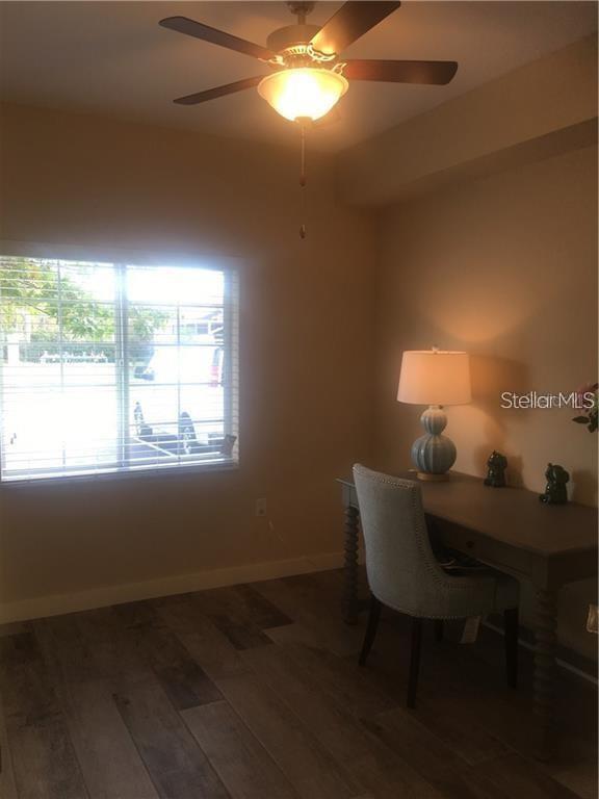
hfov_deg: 48.2
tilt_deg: -4.7
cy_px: 400
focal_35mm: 29
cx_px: 300
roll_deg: -1.4
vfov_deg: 61.7
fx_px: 669
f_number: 2.2
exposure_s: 1/30
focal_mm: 4.15
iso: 25
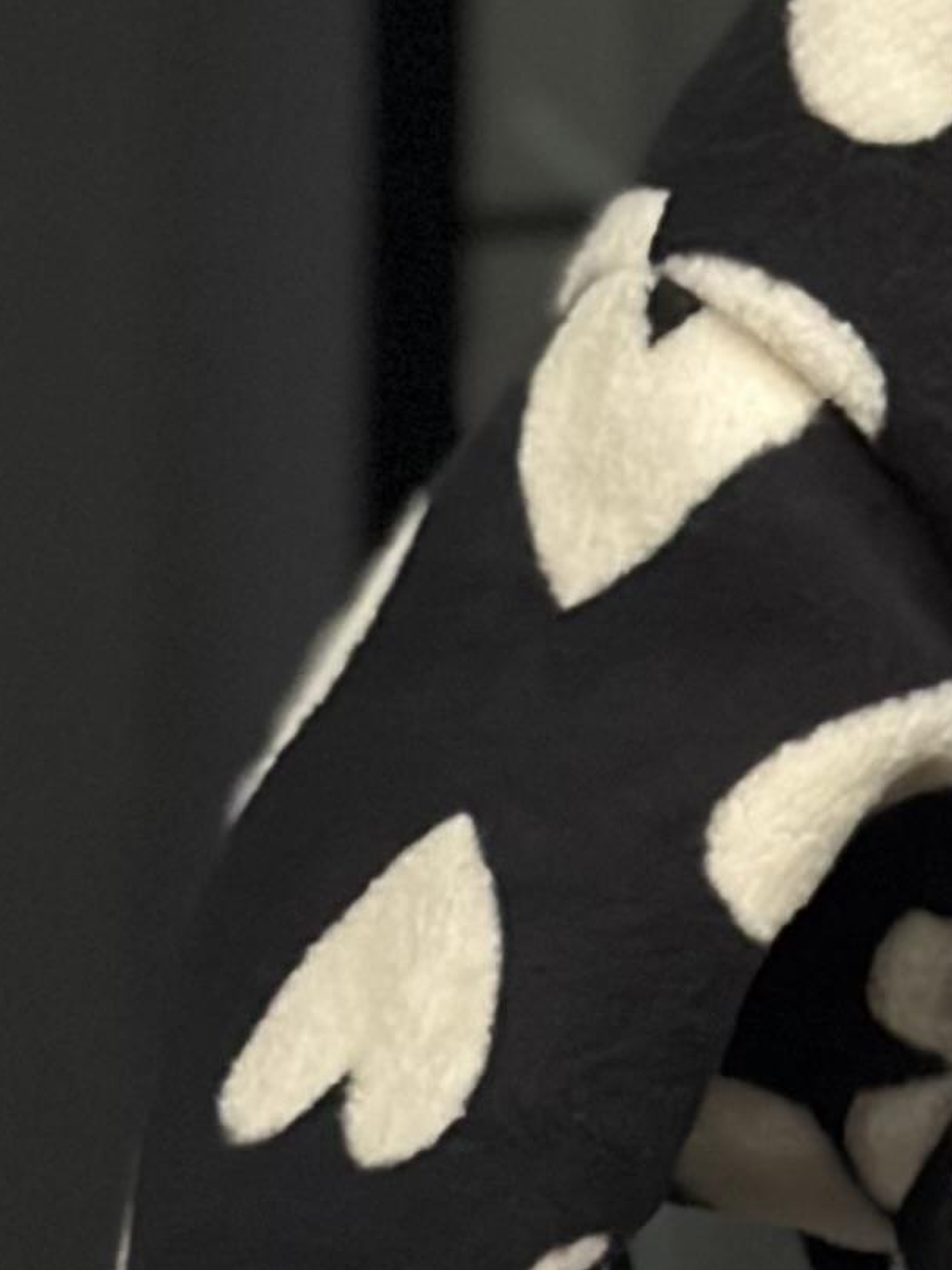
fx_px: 8769
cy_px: 448
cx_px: 2164
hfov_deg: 6.0
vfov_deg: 8.3
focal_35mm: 239
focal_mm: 6.86
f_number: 1.78
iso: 500
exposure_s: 1/33
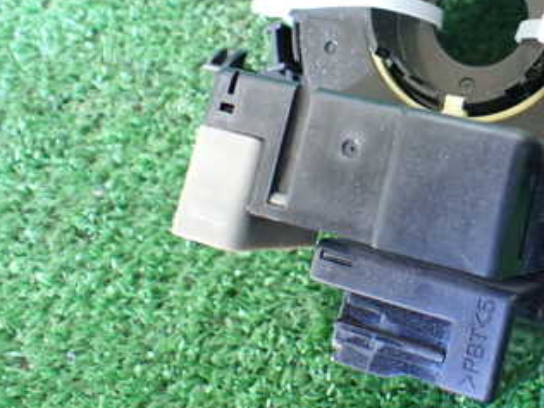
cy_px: 77
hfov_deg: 32.2
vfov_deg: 25.2
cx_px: 482
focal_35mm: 57
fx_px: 896
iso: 800
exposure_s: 1/30
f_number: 2.3
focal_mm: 5.4
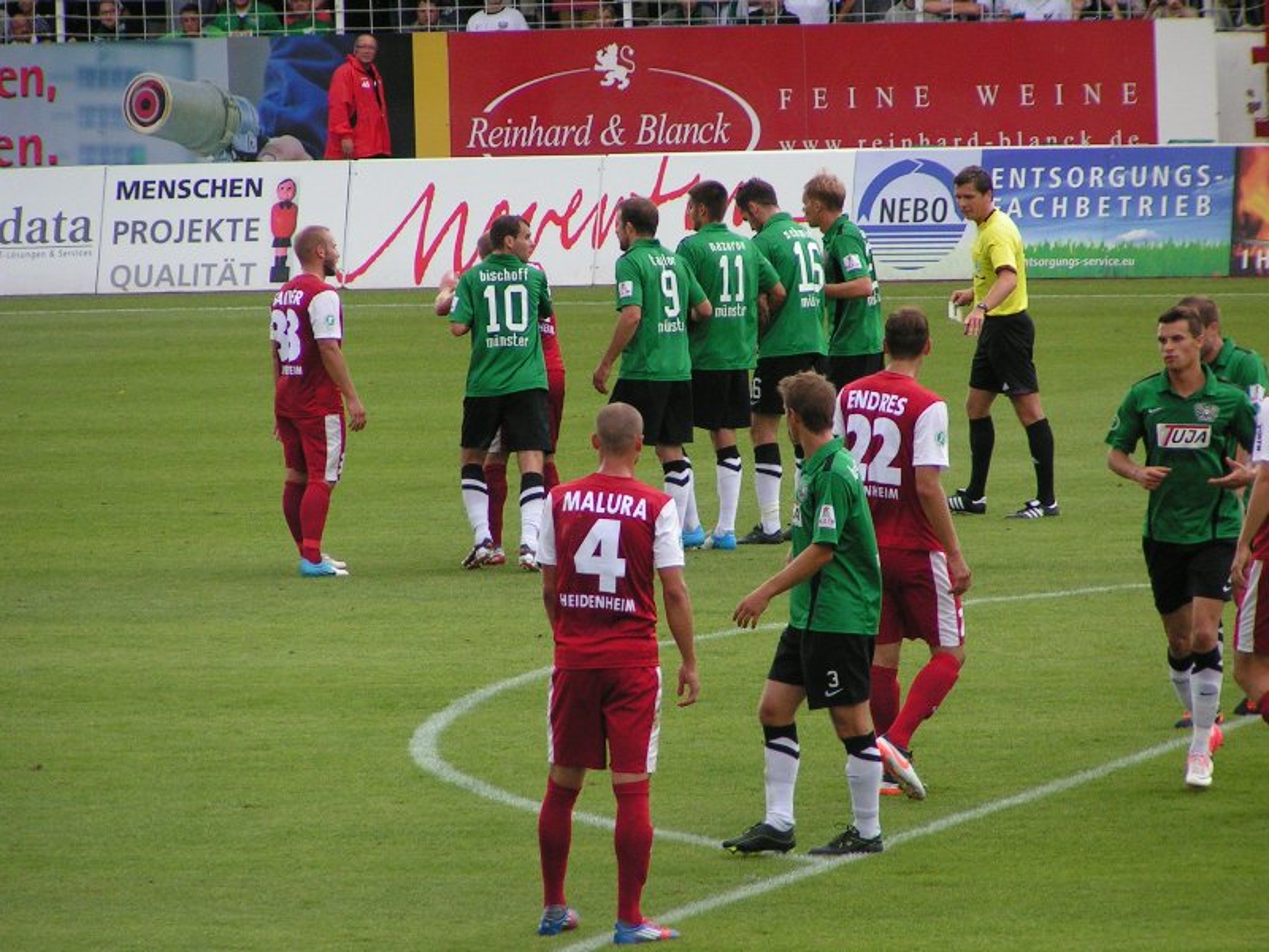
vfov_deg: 4.6
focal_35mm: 326
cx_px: 634
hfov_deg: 6.1
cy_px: 476
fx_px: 11951
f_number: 3.5
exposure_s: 1/400
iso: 125
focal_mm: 49.8
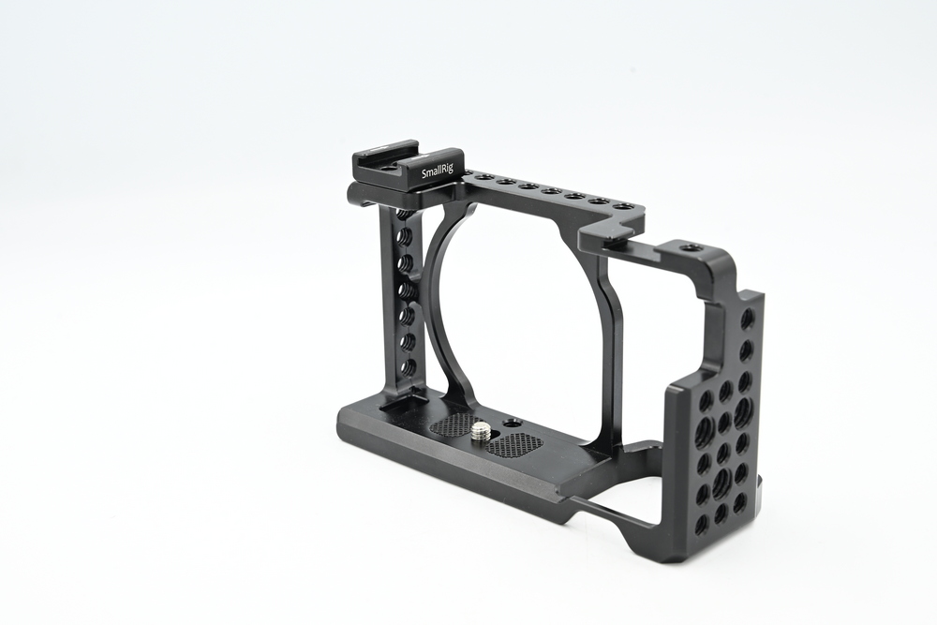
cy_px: 312
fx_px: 1562
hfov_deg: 33.4
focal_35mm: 60
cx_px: 468
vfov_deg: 22.6
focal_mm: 60
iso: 200
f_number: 11
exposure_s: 1/30
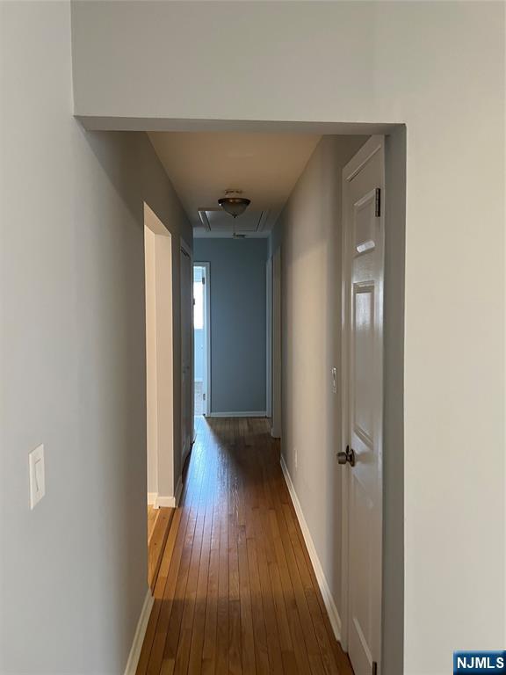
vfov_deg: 67.3
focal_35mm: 26
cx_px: 253
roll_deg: -1.5
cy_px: 338
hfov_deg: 53.1
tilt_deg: -4.2
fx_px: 507
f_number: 1.5
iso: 160
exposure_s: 1/60
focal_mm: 5.7
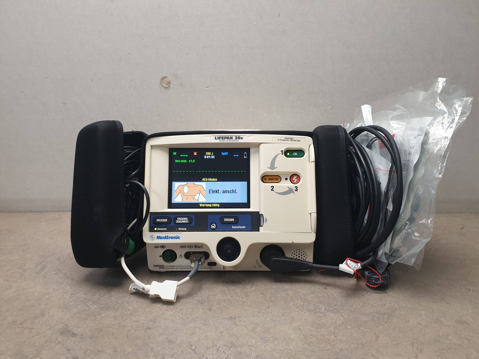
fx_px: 360
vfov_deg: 53.1
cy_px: 180
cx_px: 240
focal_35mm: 26
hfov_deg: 67.3
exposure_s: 1/50
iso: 80
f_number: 2.4
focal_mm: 4.3
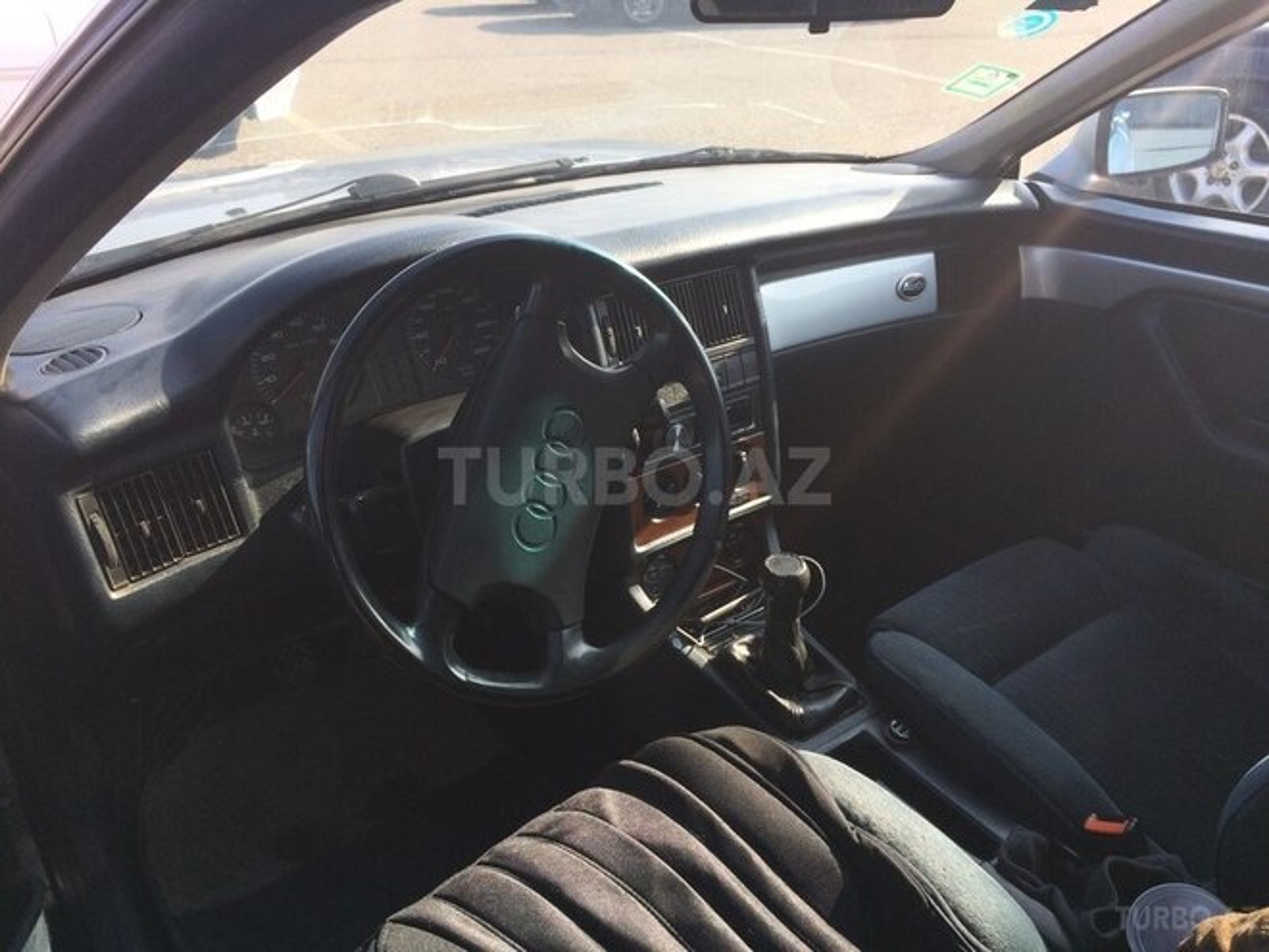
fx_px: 1063
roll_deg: +0.4
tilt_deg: -26.5
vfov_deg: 48.2
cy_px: 476
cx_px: 634
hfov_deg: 61.7
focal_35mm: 29
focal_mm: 4.15
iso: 32
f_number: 2.2
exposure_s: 1/387
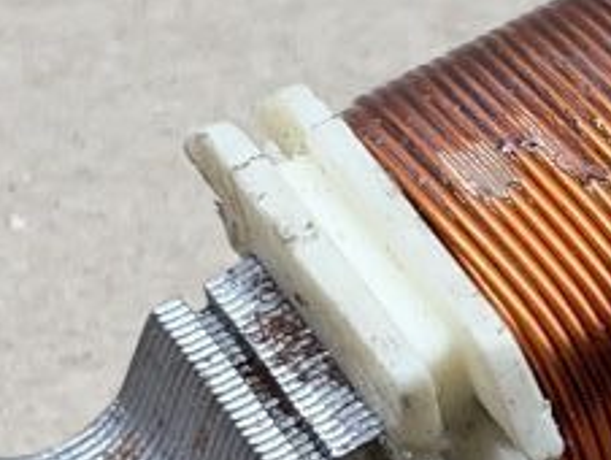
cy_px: 235
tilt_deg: -49.5
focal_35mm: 184
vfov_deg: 8.1
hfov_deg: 10.5
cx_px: 798
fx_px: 3251
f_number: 1.6
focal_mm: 4.2
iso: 64
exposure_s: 1/100
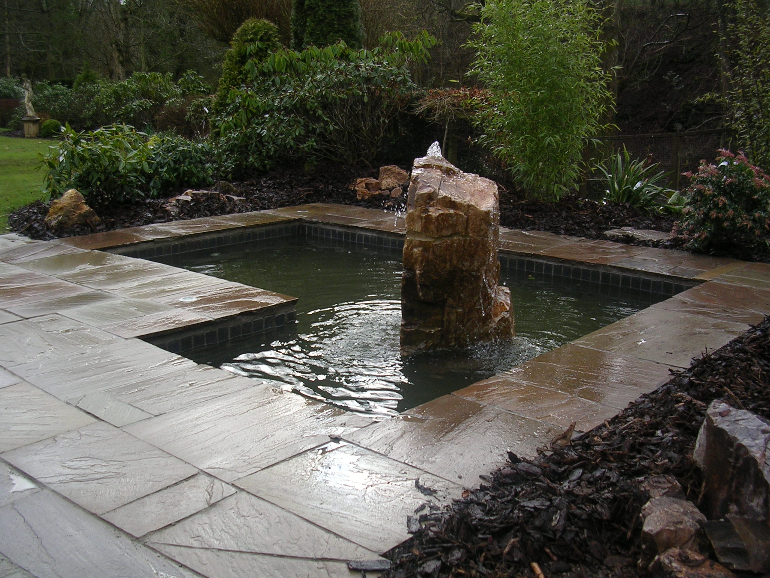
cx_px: 385
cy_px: 289
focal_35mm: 38
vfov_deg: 37.7
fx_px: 845
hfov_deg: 49.0
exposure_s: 1/397
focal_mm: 5.8
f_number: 2.8
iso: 50
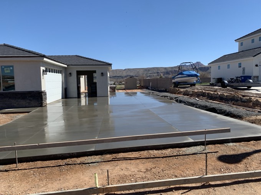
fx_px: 196
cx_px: 130
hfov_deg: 67.3
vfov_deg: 53.1
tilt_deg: -4.0
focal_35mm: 26
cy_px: 98
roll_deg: +0.3
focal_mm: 4.25
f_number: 1.8
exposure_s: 1/2160
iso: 25
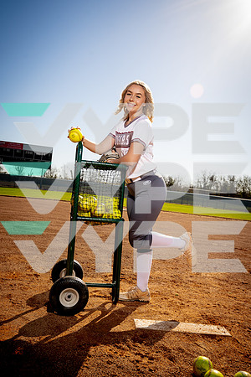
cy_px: 188
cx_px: 126
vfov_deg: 58.7
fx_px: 335
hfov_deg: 41.1
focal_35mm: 32
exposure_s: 1/250
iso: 100
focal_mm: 32
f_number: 7.1
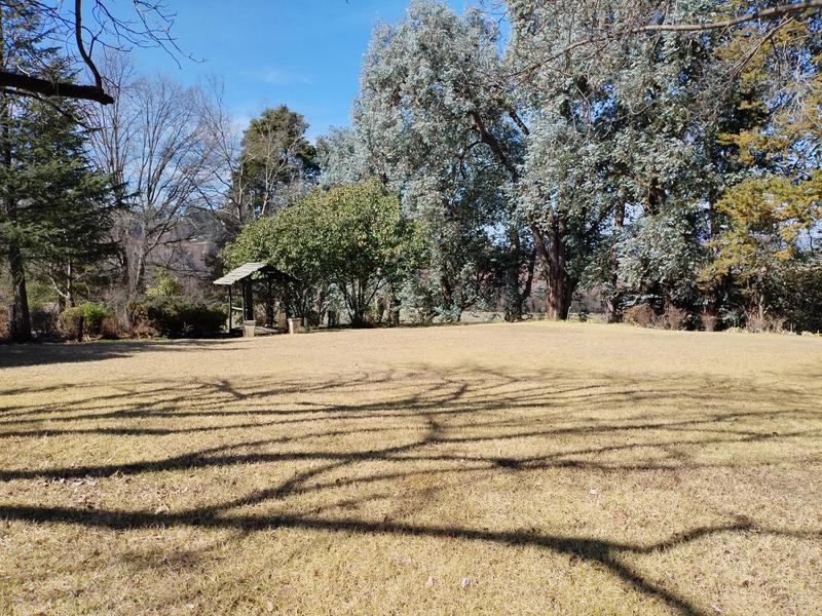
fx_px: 617
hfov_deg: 67.3
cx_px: 411
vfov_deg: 53.1
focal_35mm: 26
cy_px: 308
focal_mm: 4.25
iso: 100
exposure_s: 1/1481
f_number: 1.8
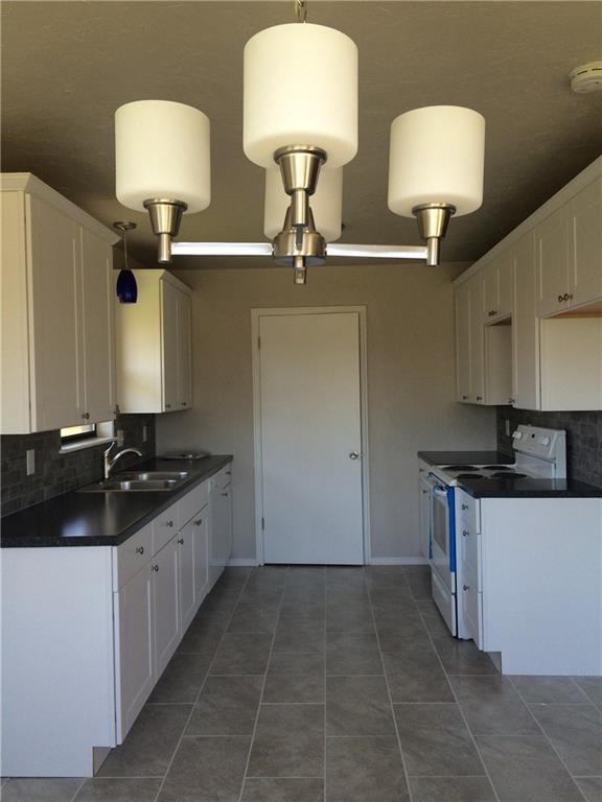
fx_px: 672
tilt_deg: -0.2
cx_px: 301
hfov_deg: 48.2
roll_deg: +1.4
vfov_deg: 61.7
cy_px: 401
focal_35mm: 29
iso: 50
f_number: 2.2
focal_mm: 4.15
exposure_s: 1/120
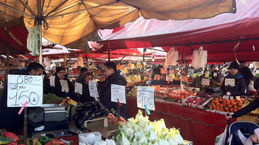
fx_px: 268
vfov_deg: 30.4
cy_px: 82
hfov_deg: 51.6
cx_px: 130
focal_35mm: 39
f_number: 2.8
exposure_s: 1/158
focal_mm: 3.85
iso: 80
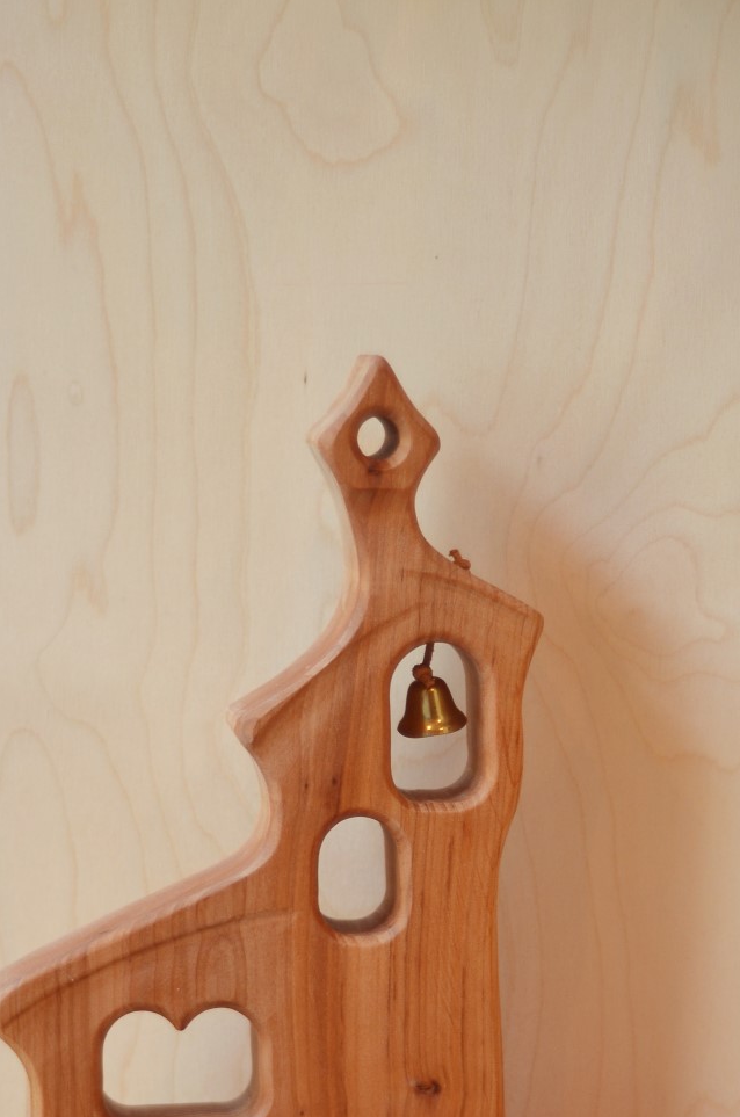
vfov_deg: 16.0
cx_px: 420
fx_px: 3933
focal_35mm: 127
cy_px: 923
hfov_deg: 10.7
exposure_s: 1/100
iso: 250
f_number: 1.8
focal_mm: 50
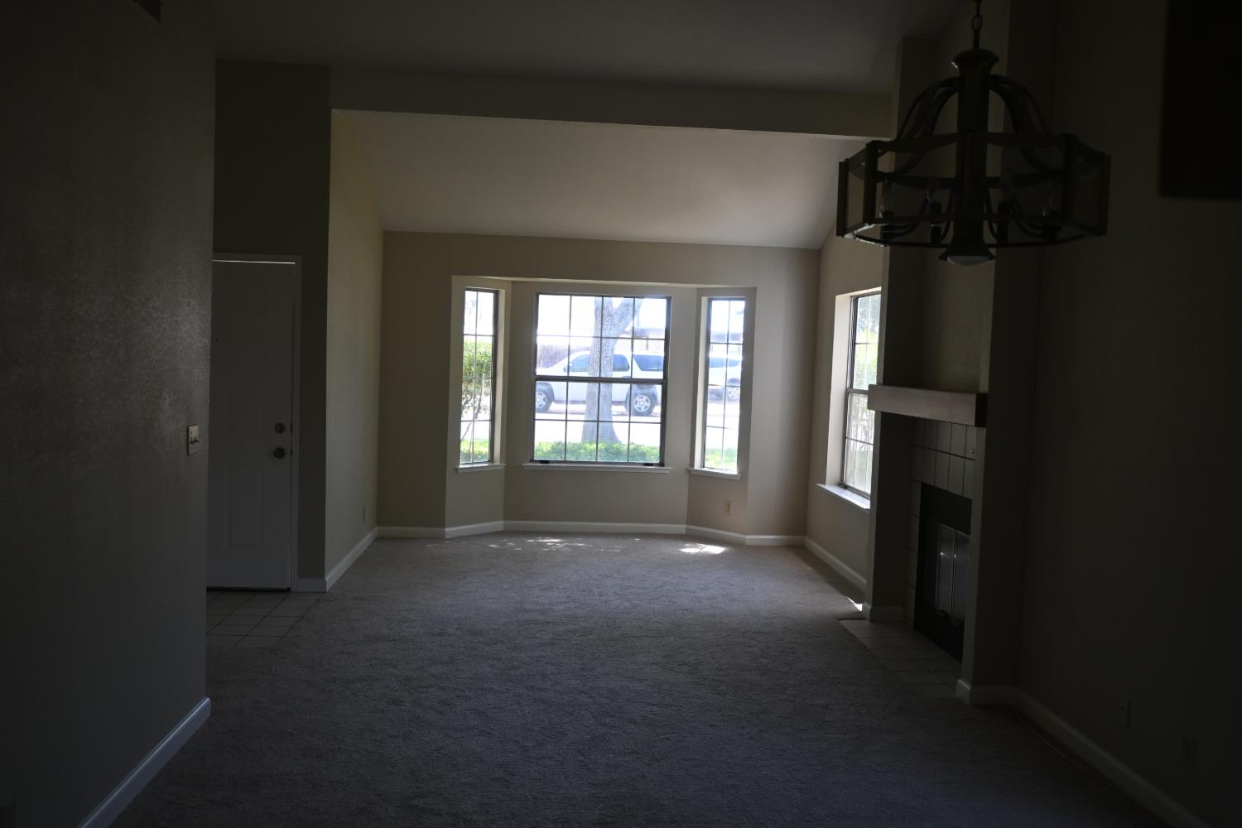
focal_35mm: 31
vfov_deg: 42.6
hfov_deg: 60.7
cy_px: 414
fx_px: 1061
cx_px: 621
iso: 400
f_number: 4
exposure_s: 1/250
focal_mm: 20.5
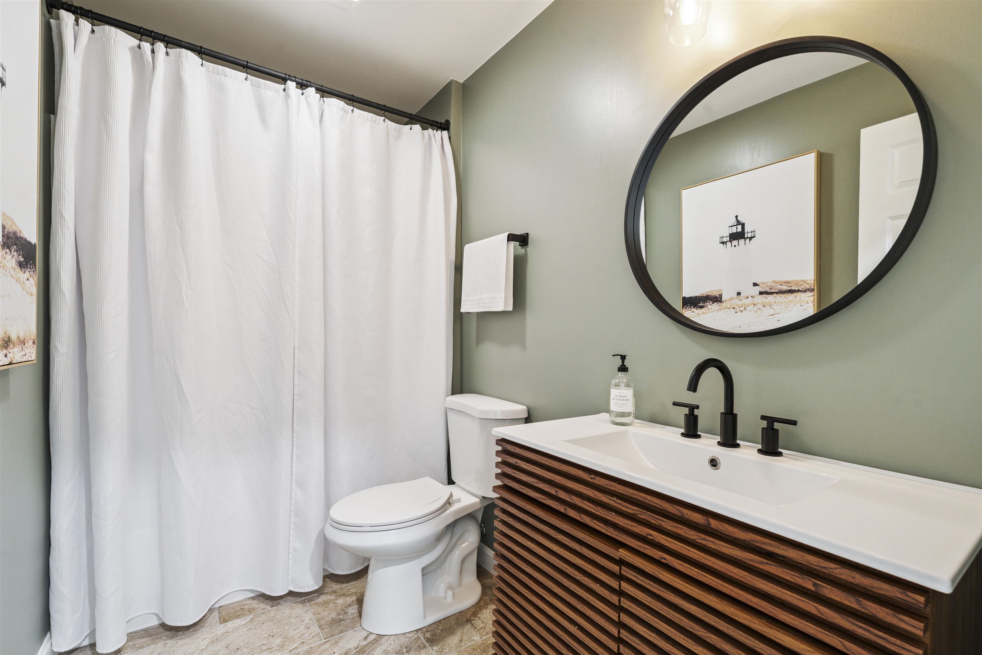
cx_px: 491
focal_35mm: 16
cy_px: 328
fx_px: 436
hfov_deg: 96.7
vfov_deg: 73.7
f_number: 9
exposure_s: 1.3
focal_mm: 16
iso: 400
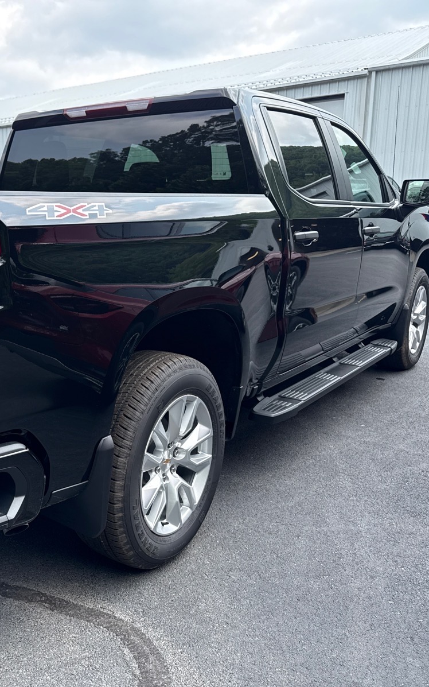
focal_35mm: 34
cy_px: 344
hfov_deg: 35.4
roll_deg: +1.5
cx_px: 55
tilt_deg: -11.1
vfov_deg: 56.7
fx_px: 636
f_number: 1.78
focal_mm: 6.76
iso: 100
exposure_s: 1/1211
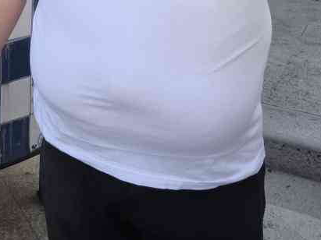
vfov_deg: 17.3
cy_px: -131
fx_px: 705
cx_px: -59
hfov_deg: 23.5
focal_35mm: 76
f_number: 1.9
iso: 50
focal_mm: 6.92
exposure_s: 1/359
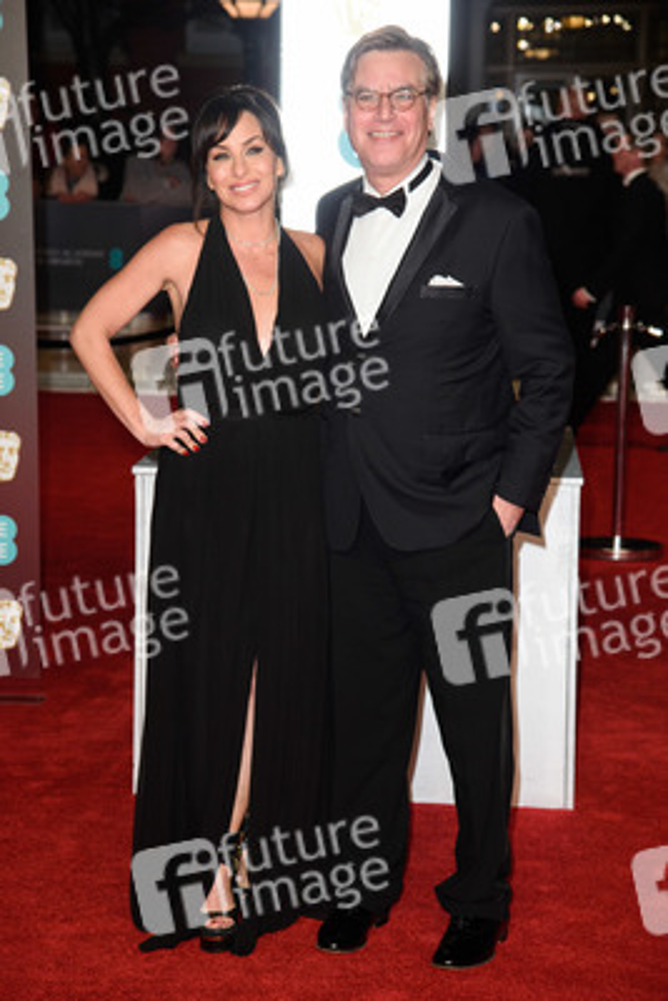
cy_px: 500
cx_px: 334
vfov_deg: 23.9
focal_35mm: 85
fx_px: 2364
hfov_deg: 16.1
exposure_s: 1/250
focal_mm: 85
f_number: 5.6
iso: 800
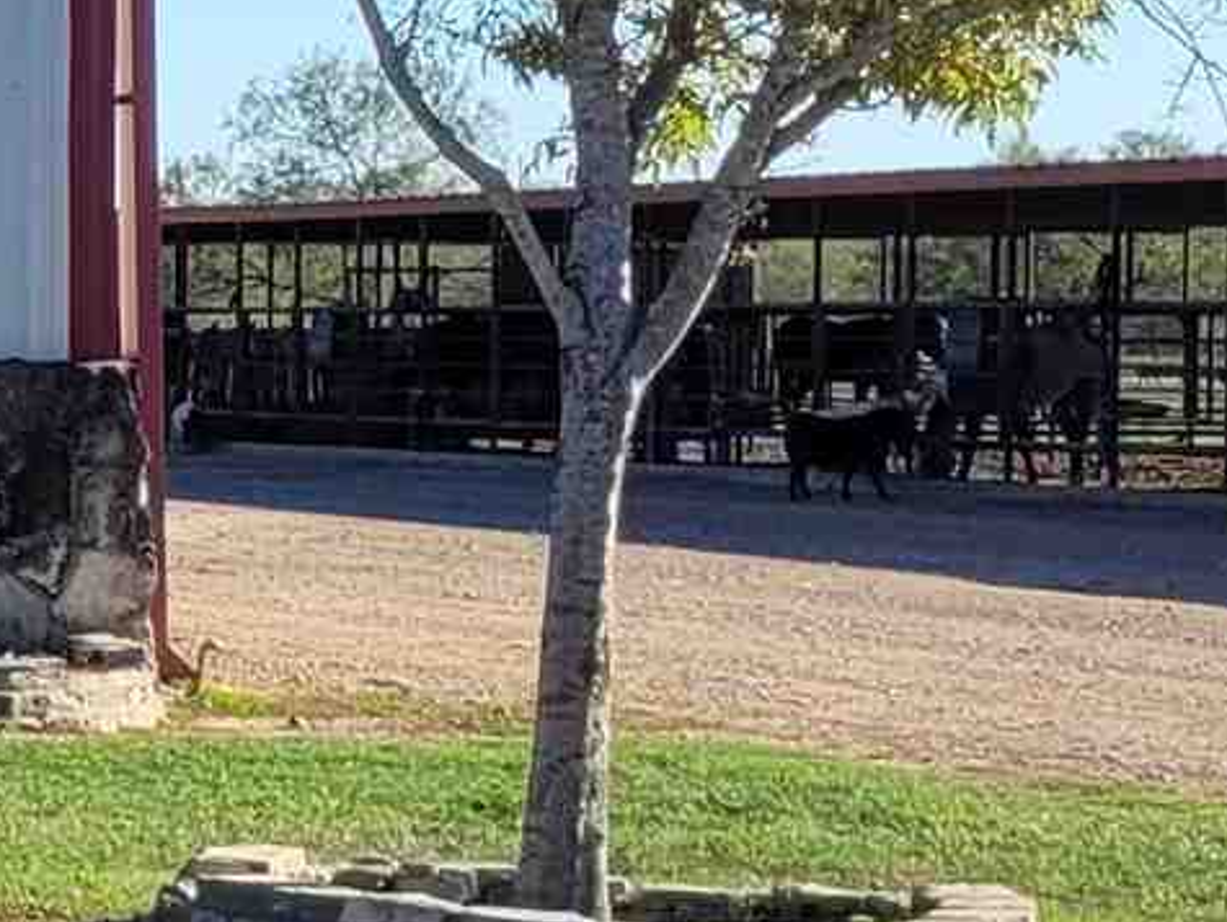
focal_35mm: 168
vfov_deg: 8.8
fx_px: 5959
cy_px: 514
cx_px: -1793
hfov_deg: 10.1
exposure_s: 1/1472
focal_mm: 5.4
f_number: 1.8
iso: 40
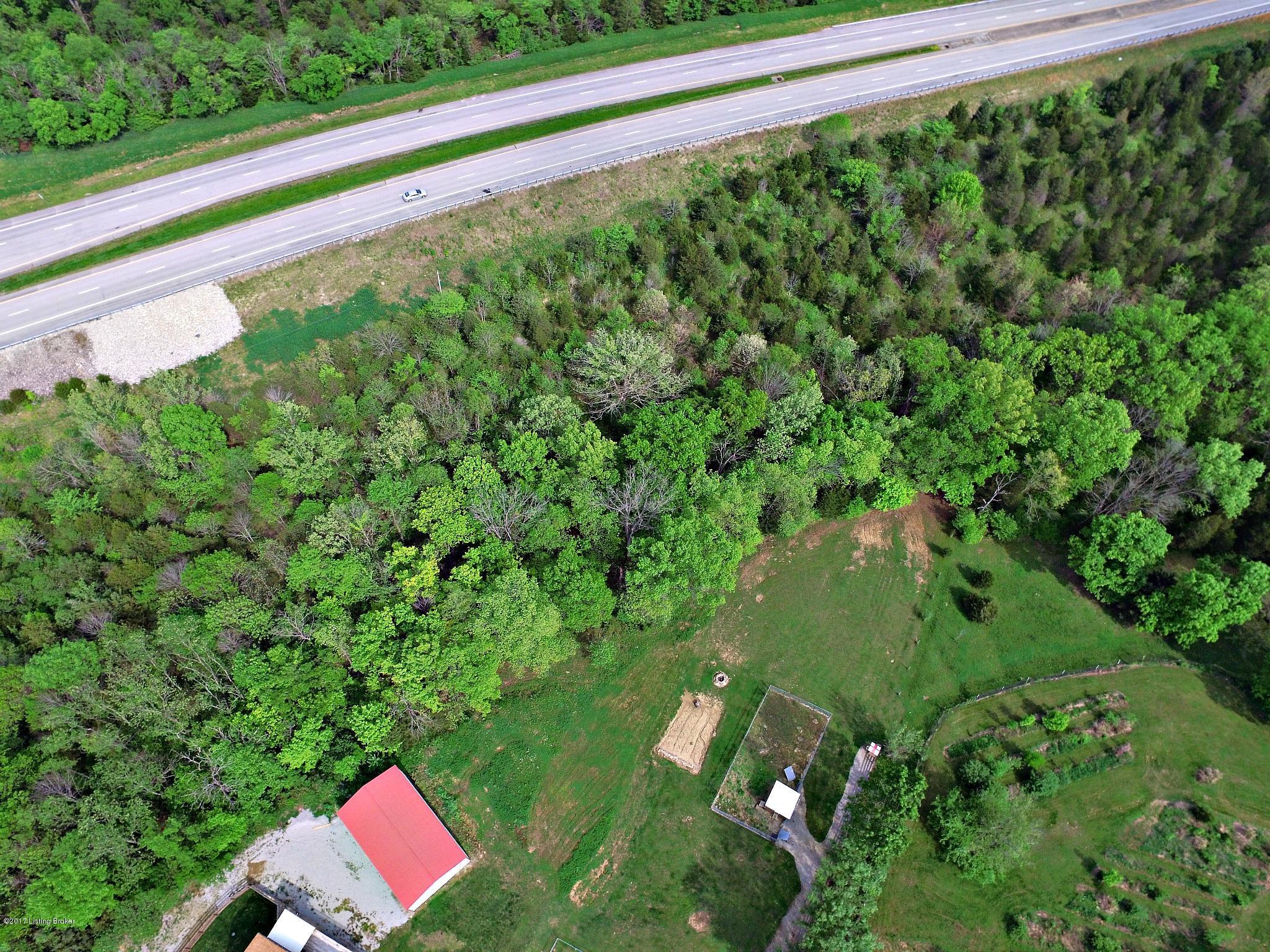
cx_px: 635
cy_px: 476
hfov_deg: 81.7
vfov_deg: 66.0
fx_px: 734
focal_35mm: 20
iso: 100
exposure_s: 1/602
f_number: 2.8
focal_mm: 3.61
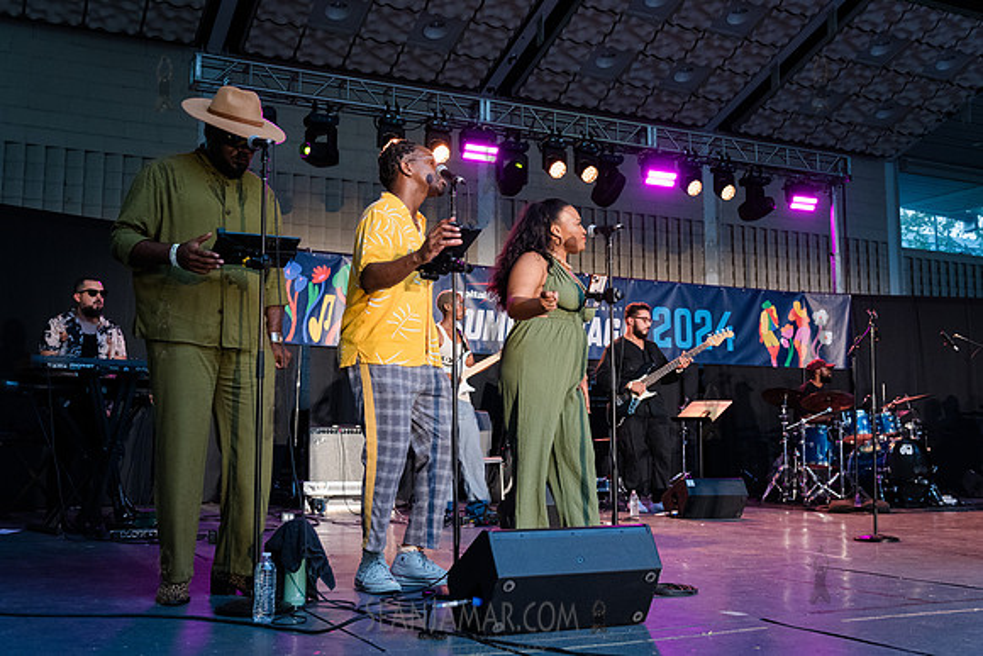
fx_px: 1059
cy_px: 328
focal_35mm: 39
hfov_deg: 49.8
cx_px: 497
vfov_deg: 34.4
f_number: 4
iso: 3200
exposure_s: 1/320
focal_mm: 38
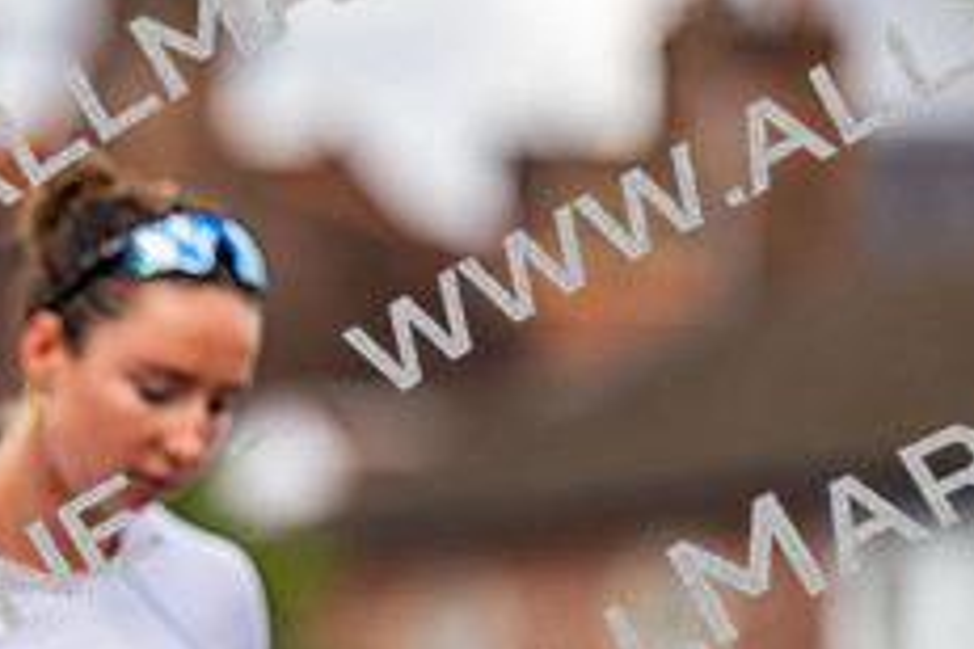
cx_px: 38
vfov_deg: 2.7
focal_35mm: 503
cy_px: 461
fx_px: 13608
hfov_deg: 4.1
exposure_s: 1/1000
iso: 64
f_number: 2.8
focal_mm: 200
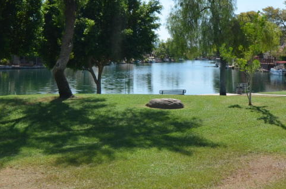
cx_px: 145
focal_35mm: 47
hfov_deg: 41.8
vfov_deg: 28.1
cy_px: 58
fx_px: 374
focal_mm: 13
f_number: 8
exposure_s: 1/250
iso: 100
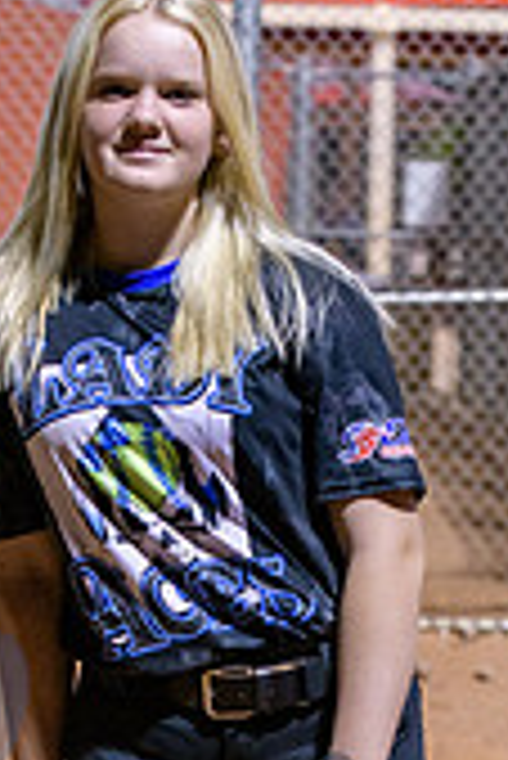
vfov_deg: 10.9
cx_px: 171
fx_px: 3929
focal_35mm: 186
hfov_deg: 7.4
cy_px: 818
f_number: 5
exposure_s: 1/250
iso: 4000
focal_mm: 70
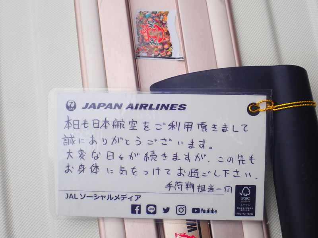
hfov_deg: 24.4
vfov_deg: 18.4
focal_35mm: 80
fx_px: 735
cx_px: 159
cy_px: 119
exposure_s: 1/200
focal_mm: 14.41
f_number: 4.4
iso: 100
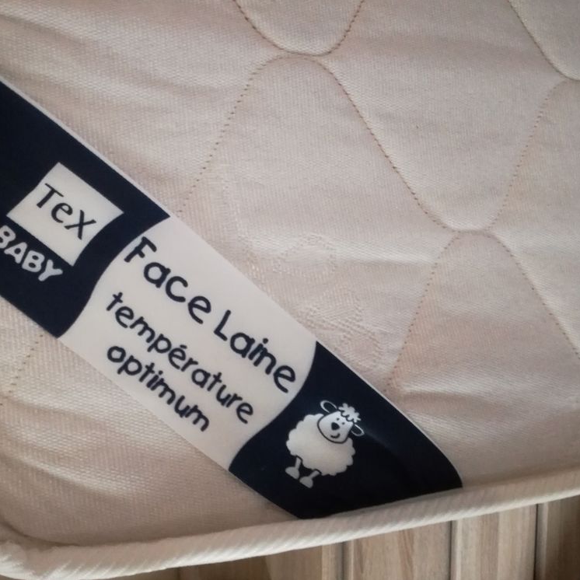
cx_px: 239
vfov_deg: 51.1
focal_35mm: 32
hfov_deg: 50.8
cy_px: 290
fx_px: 607
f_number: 2
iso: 800
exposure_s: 1/14.3
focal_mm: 3.79
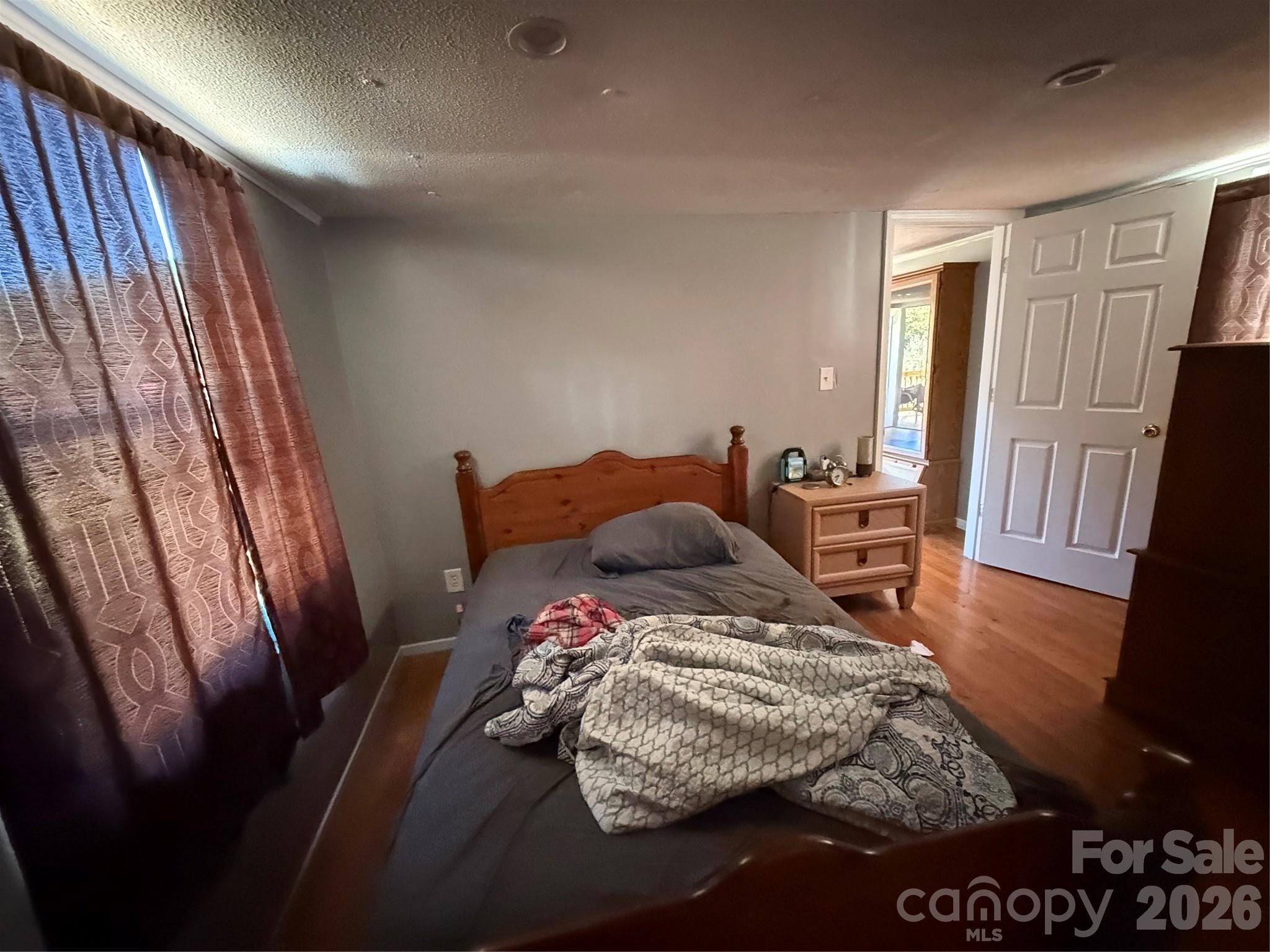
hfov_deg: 102.1
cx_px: 635
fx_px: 514
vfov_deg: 85.7
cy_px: 476
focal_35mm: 14
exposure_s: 1/40
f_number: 2.2
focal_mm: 2.22
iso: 1600
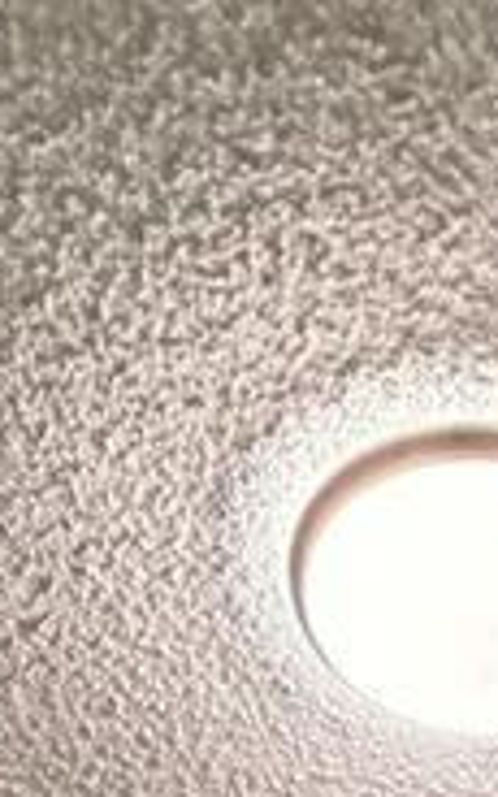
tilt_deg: -3.0
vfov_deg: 12.3
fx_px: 2106
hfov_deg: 13.1
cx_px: 637
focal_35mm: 97
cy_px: 2244
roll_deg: +1.0
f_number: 2.2
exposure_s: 1/60
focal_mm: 2.22
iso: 320
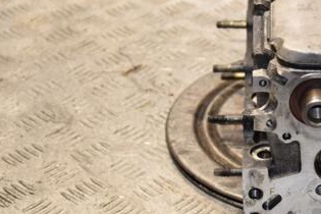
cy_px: 88
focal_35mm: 137
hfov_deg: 14.8
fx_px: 1221
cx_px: 292
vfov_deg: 10.0
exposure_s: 1/200
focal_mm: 48
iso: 800
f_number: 5.6
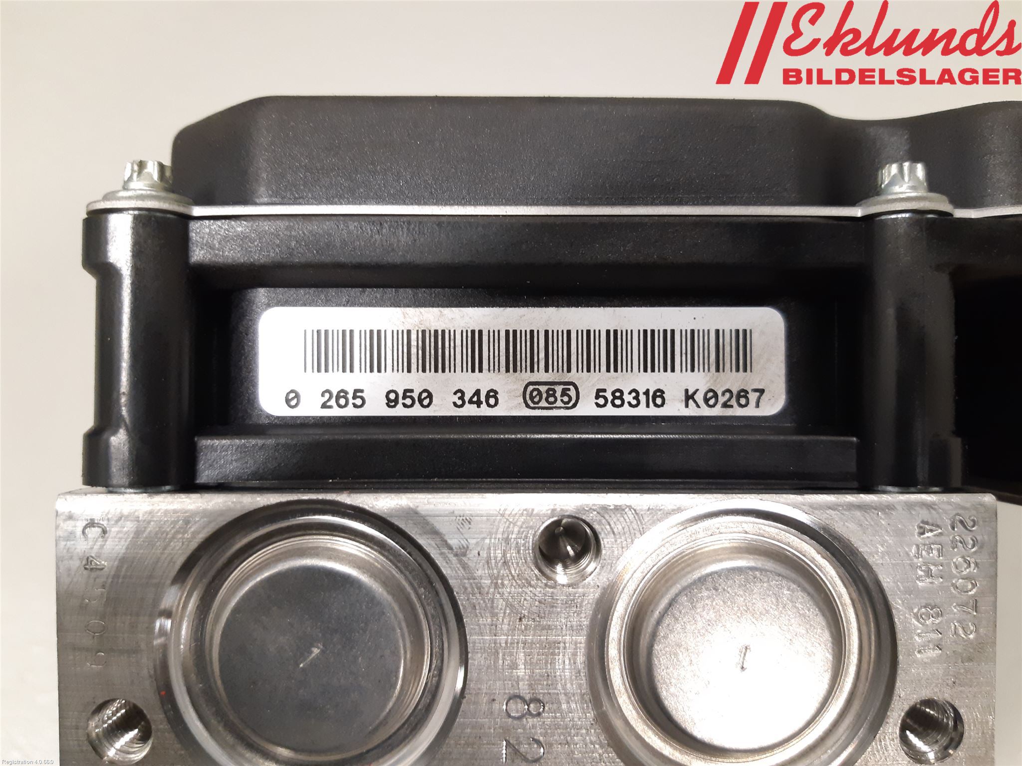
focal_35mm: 26
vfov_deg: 53.1
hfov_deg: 67.3
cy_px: 383
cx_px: 511
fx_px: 768
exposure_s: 1/33
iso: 200
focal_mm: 3.93
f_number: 1.7
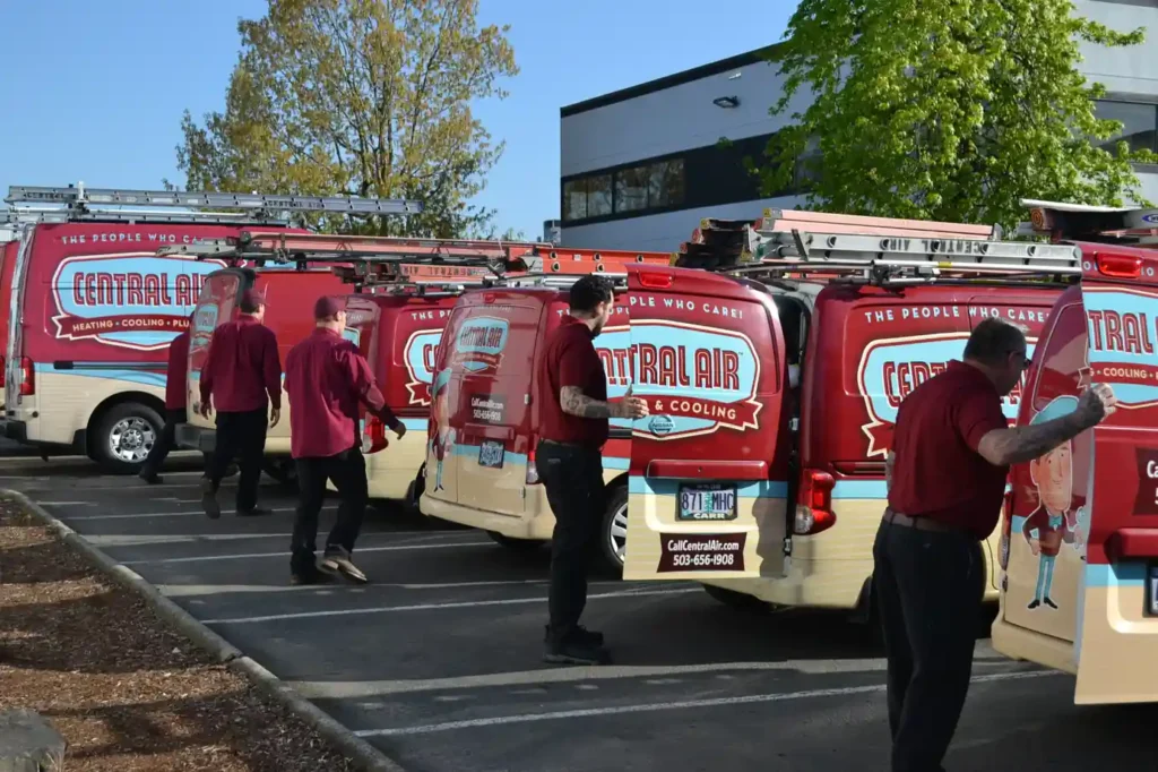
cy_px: 386
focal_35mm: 52
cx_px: 579
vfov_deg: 25.7
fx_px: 1688
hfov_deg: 37.9
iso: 400
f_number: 5.3
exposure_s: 1/1250
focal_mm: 35
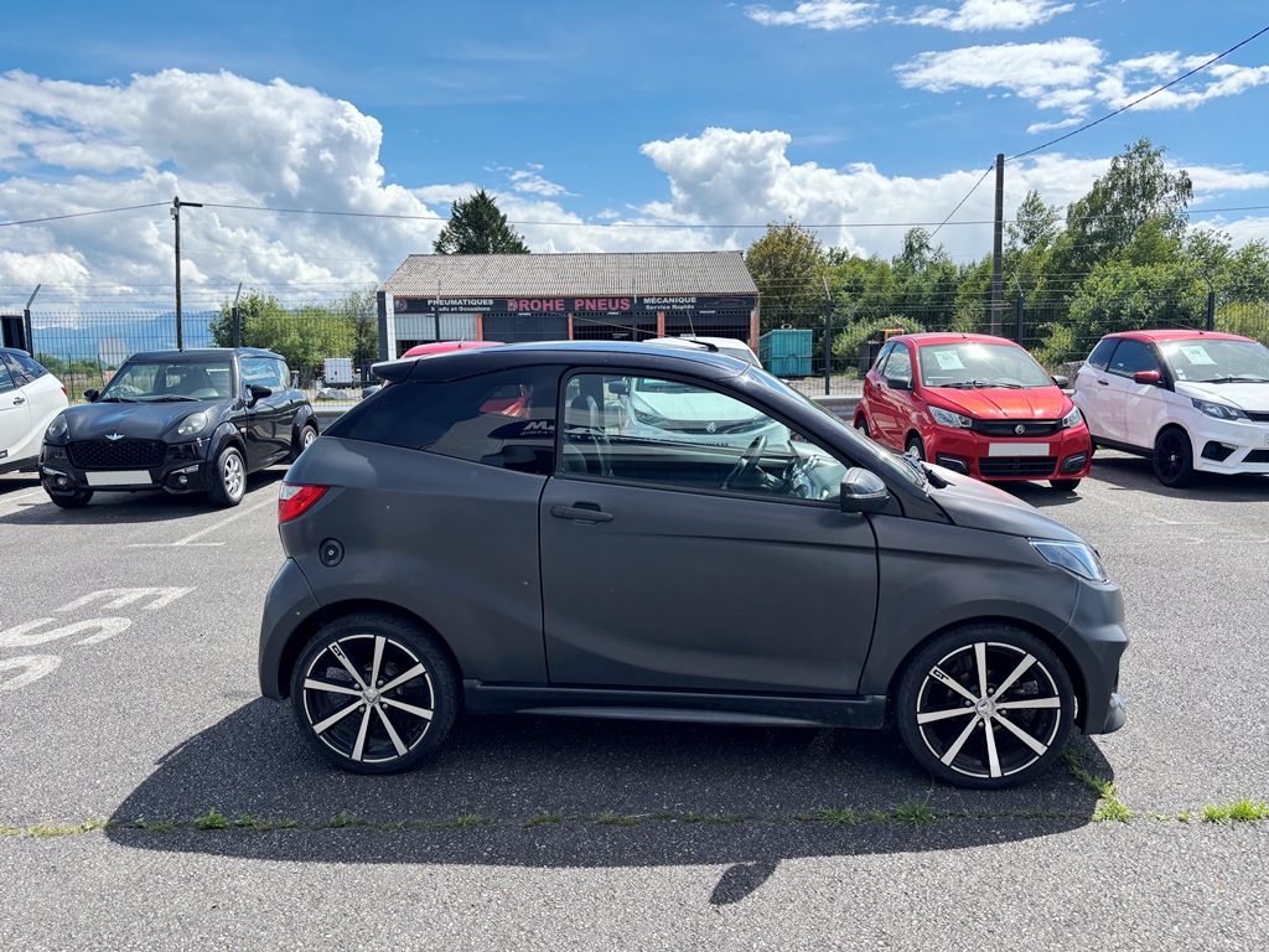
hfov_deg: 67.3
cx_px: 634
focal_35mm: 26
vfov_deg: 53.1
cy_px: 476
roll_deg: +1.0
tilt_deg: -7.0
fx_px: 953
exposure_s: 1/2778
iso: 50
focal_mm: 5.96
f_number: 1.6
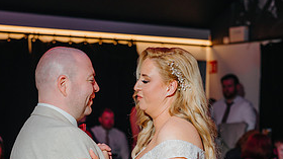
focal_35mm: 76
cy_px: 141
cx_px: 112
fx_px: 570
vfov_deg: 15.7
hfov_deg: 27.8
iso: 200
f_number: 2
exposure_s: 1/200
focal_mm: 35
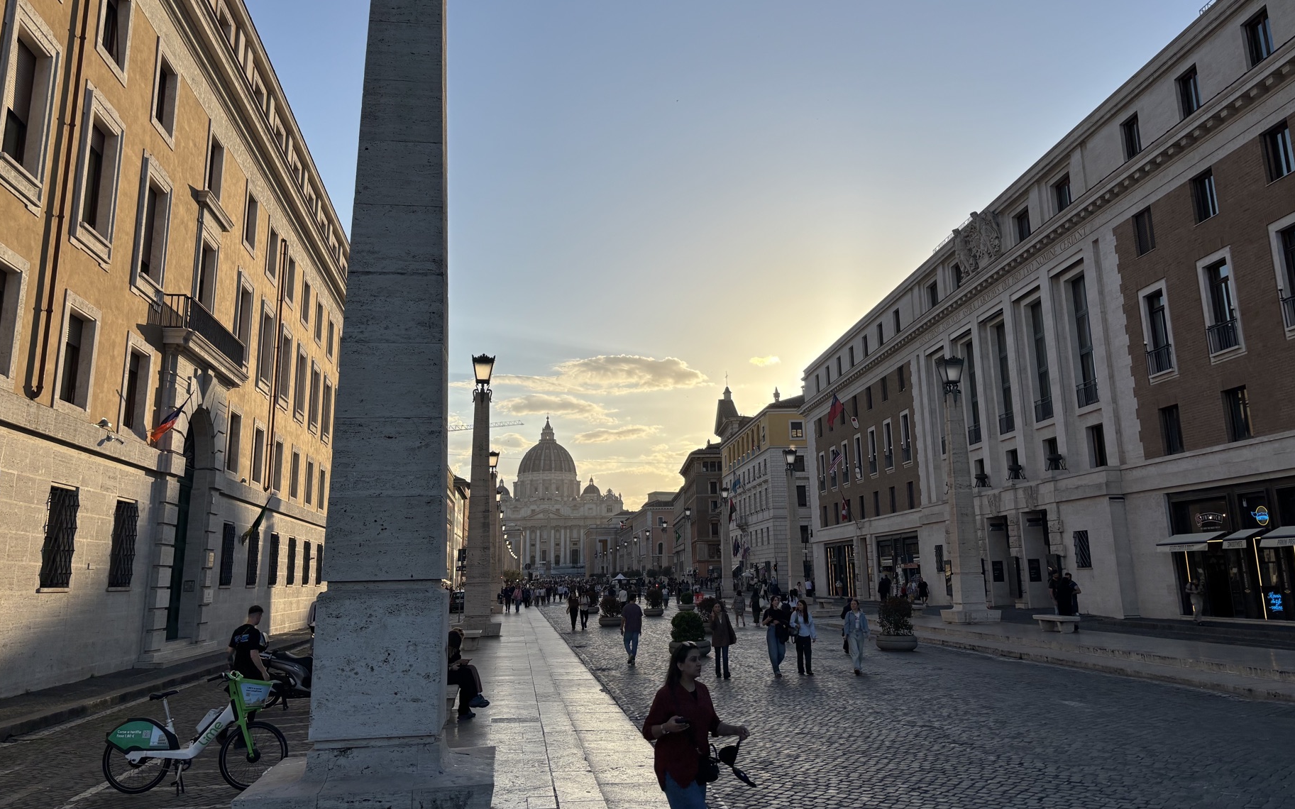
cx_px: 666
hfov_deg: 64.6
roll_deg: +2.3
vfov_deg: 43.0
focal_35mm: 29
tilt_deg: +14.0
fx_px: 1023
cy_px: 340
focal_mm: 5.96
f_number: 1.6
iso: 50
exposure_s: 1/4630
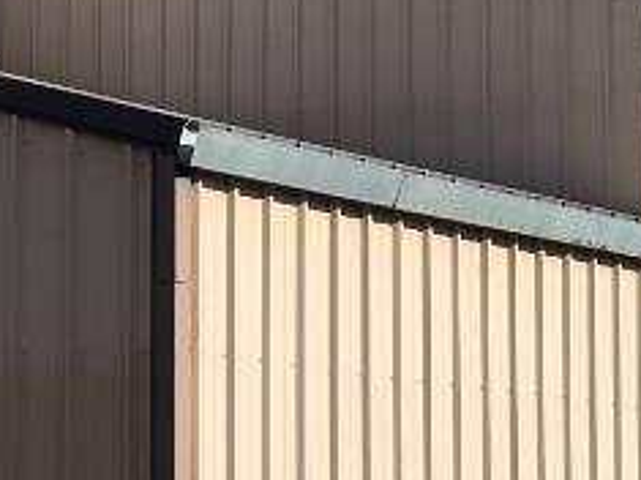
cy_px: 100
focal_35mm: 153
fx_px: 2832
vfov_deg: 9.7
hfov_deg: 12.0
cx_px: -464
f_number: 1.78
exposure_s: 1/4310
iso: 80
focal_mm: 6.76
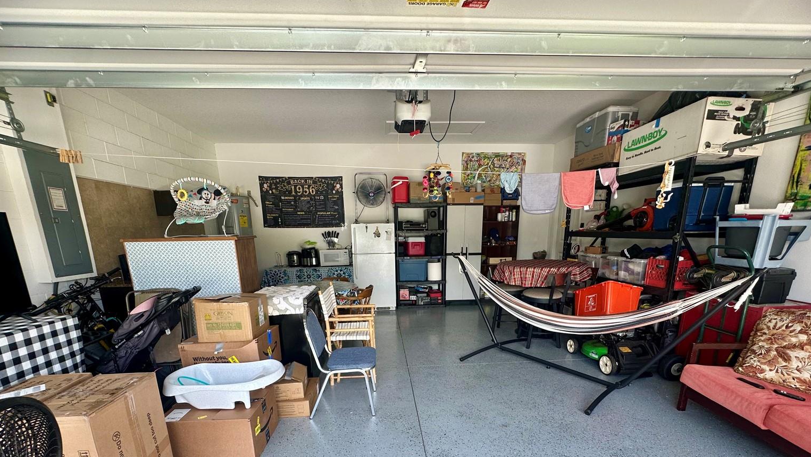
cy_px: 316
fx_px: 344
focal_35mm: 16
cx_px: 405
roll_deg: +0.4
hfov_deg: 99.4
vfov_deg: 64.7
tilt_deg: -12.6
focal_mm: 2.22
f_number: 2.2
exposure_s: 1/99
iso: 80
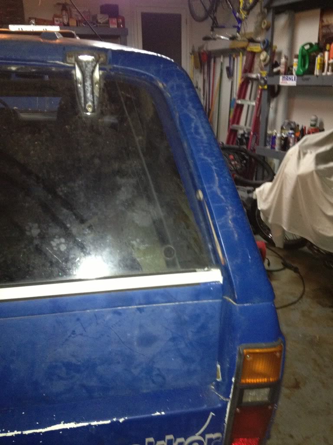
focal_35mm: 35
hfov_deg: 40.7
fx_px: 449
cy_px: 222
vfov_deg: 52.6
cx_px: 166
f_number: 2.4
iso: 400
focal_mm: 4.3
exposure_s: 1/16
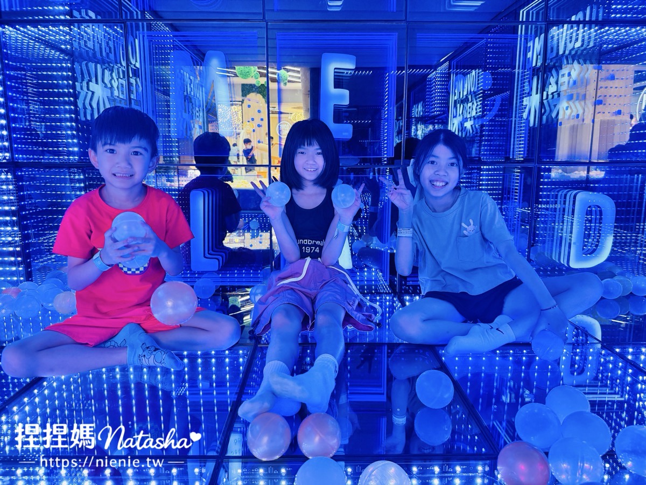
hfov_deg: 71.6
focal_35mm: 24
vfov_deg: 56.8
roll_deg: +0.0
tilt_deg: -10.2
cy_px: 242
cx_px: 323
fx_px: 448
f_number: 1.78
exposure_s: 1/60
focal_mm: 6.76
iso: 320
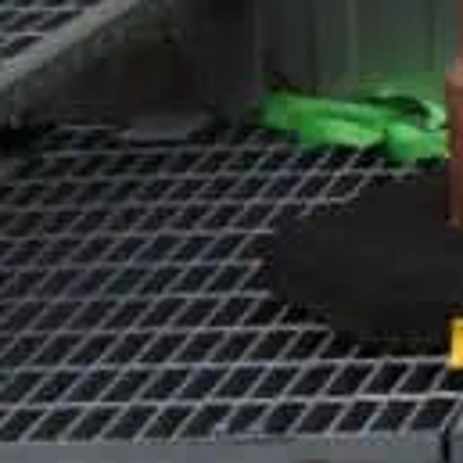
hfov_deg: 5.1
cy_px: -481
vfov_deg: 5.3
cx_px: 1450
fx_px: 4903
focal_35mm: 324
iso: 250
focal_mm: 48
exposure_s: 1/250
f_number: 8
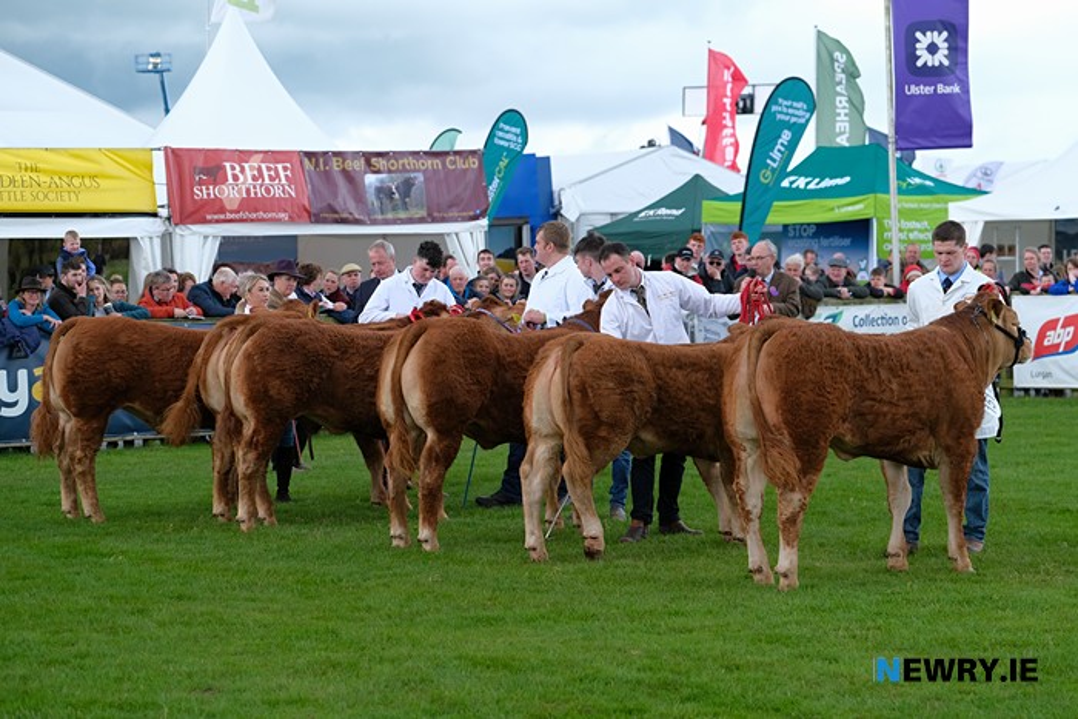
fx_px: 2755
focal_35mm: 92
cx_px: 539
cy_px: 360
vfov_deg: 14.9
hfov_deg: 22.1
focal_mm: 61
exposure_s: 1/900
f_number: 3.2
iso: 400
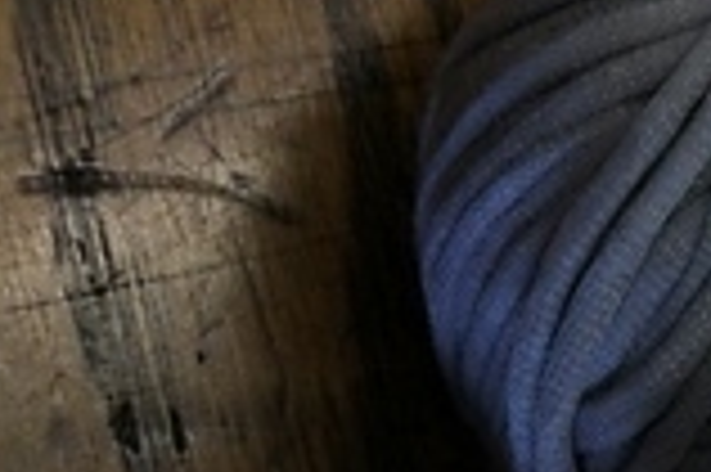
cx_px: 1148
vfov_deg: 9.0
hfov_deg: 13.0
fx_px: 2900
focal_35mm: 147
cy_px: 791
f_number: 2.8
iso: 100
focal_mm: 3.85
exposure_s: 1/40
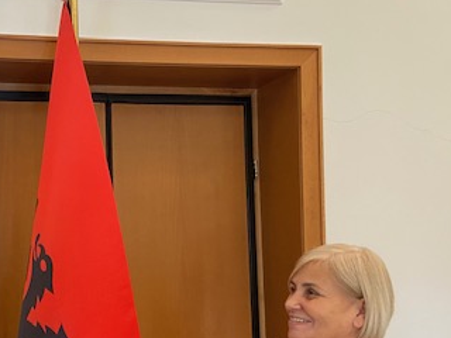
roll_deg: -1.6
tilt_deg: -0.5
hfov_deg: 35.7
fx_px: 677
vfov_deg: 27.9
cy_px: 210
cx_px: 97
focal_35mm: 52
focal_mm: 4.25
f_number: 1.8
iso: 320
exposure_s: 1/60
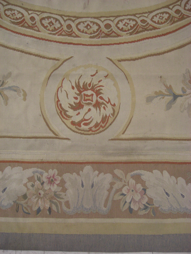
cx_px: 96
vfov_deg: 49.0
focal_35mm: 38
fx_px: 280
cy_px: 127
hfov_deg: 37.7
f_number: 2.8
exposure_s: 1/50
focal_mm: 7.9
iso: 400
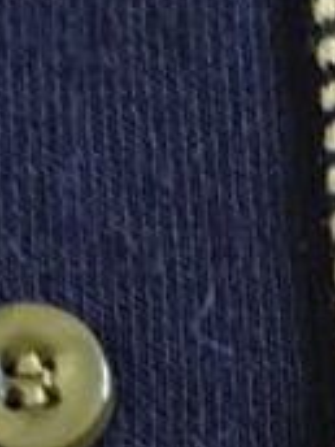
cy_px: 1407
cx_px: 696
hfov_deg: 7.1
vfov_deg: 8.1
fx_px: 2607
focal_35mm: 202
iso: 320
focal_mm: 4.3
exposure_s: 1/14
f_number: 1.5
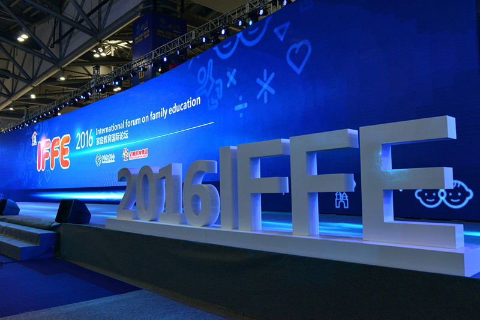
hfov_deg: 63.7
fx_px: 387
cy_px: 160
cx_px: 240
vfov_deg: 44.9
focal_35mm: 29
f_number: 8
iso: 1250
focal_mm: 29
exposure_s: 1/50
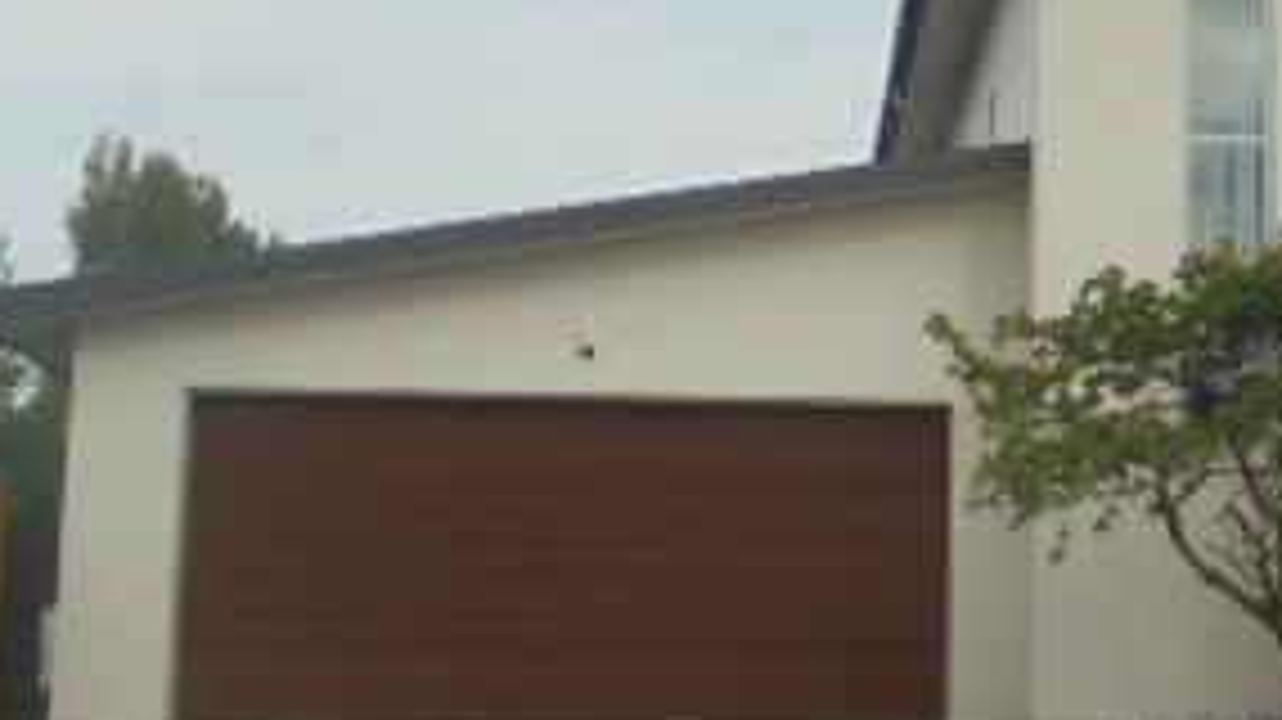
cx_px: 1313
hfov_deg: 27.8
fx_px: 2412
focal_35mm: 71
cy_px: 315
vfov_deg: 17.0
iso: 100
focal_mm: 5.3
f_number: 3.7
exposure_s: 1/800
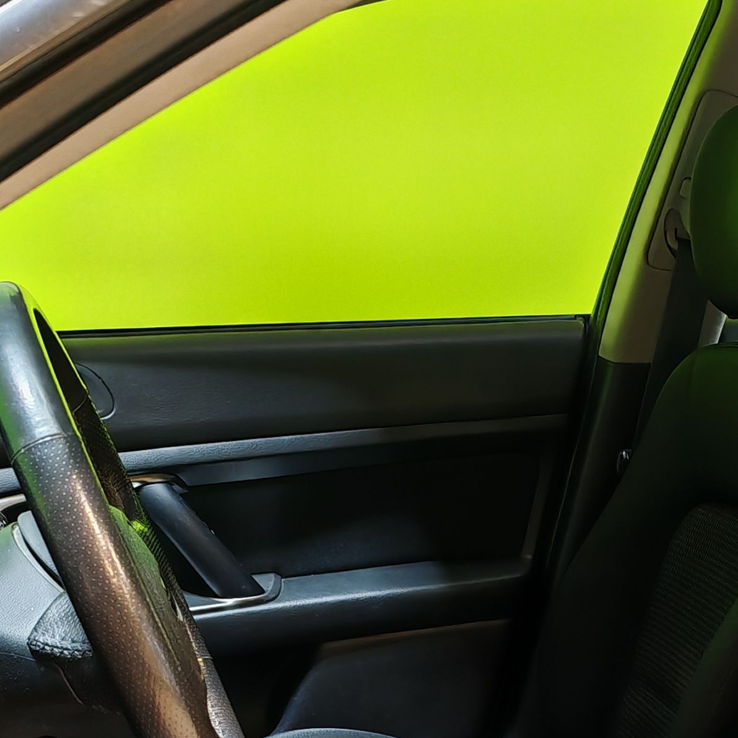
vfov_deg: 20.4
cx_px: 599
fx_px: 1978
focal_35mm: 82
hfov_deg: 20.9
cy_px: 767
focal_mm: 6.83
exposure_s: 1/50
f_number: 2
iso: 80
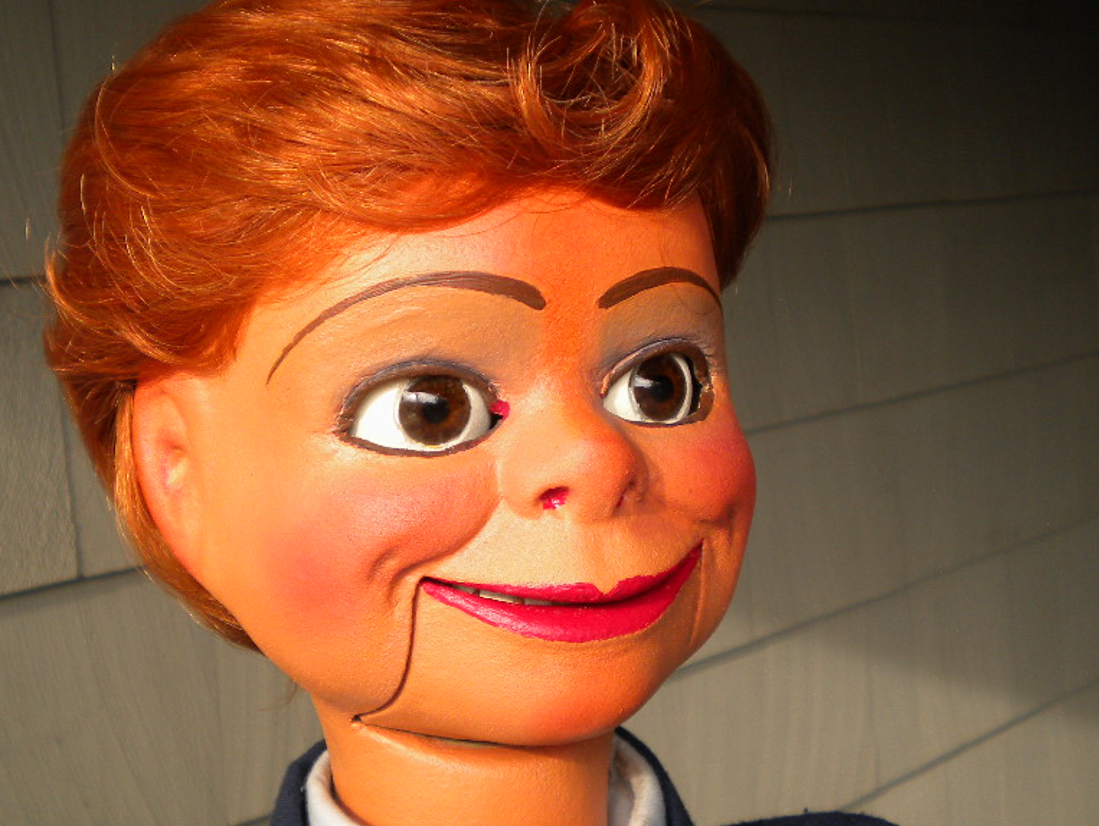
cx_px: 441
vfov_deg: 26.6
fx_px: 1747
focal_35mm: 55
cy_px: 424
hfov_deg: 34.8
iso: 104
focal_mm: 7.4
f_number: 3.5
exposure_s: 1/57.5
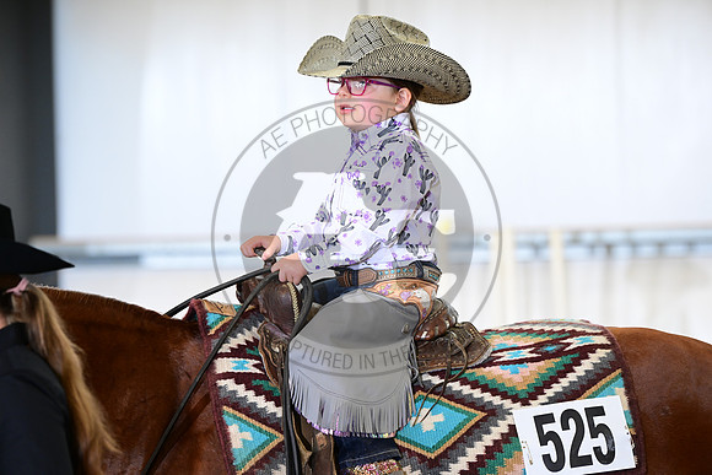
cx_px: 356
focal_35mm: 185
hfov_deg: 11.1
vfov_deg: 7.4
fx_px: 3660
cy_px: 238
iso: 1600
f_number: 4.5
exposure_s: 1/200
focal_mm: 185
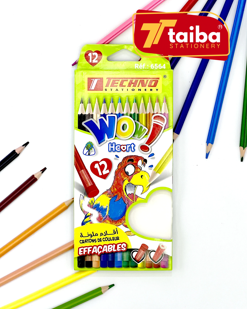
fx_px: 740
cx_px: 125
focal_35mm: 81
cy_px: 162
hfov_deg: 18.9
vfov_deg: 23.6
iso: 160
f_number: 2.8
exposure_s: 1/100
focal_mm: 9
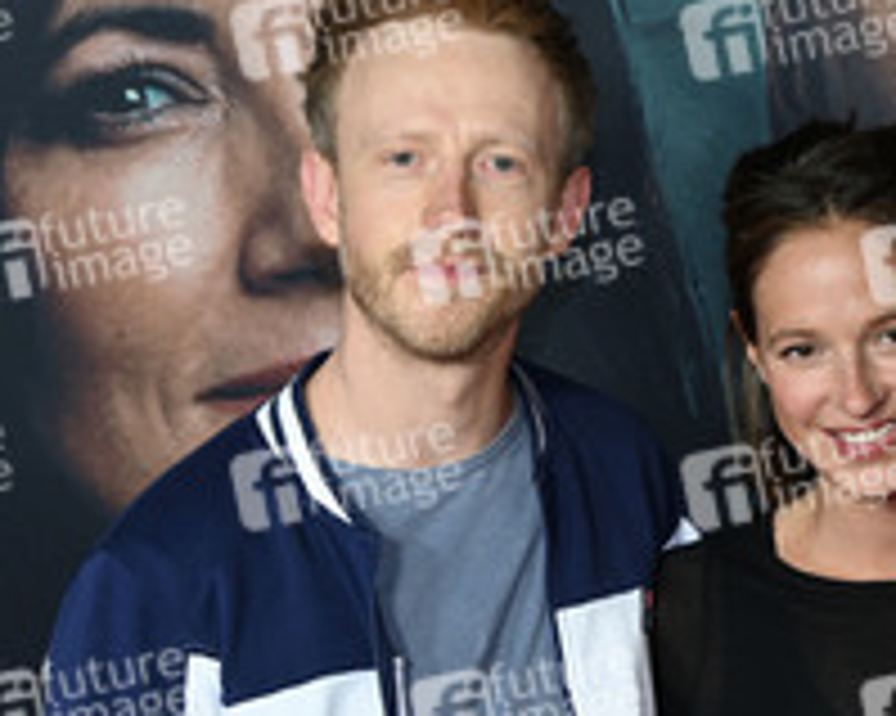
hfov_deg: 13.8
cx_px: 858
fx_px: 3658
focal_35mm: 138
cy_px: 590
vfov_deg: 11.1
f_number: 6
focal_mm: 65
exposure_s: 1/100
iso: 1250
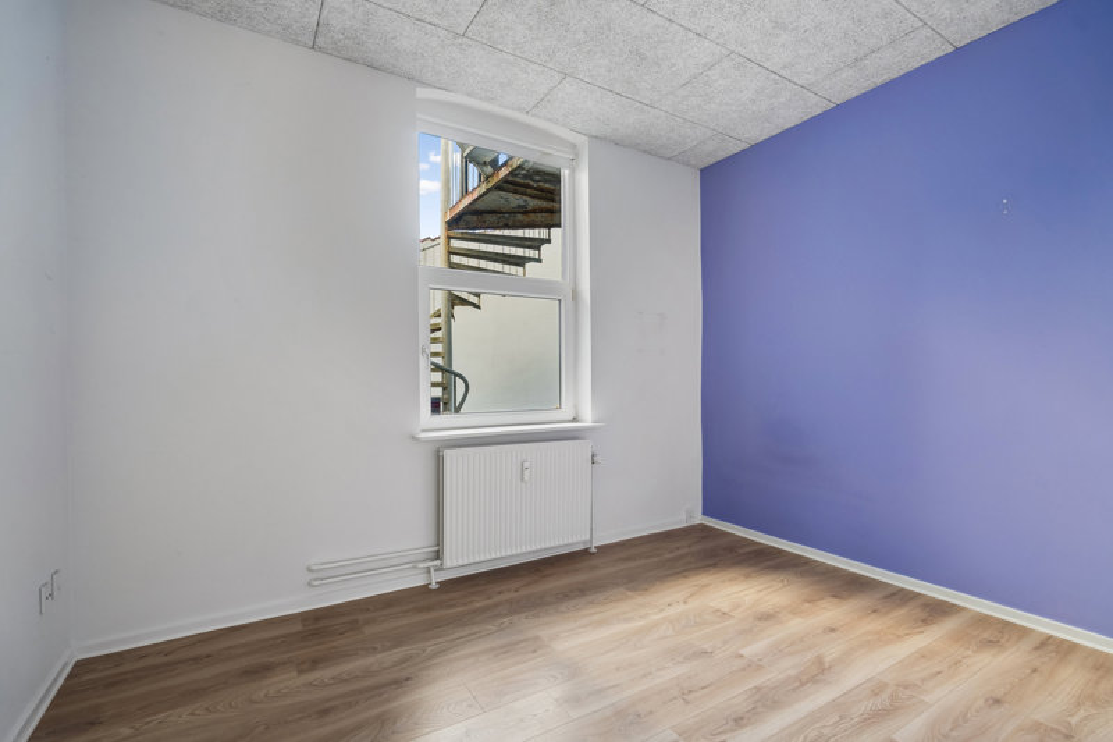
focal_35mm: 16
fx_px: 495
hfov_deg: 96.7
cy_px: 371
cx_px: 556
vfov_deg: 73.7
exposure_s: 1/20
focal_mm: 16
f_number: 4.5
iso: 400
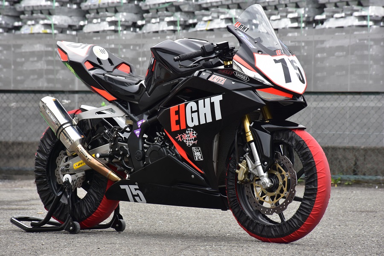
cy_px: 128
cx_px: 192
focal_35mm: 195
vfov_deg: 7.0
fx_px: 2080
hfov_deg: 10.5
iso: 360
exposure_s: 1/60
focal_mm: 130
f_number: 10
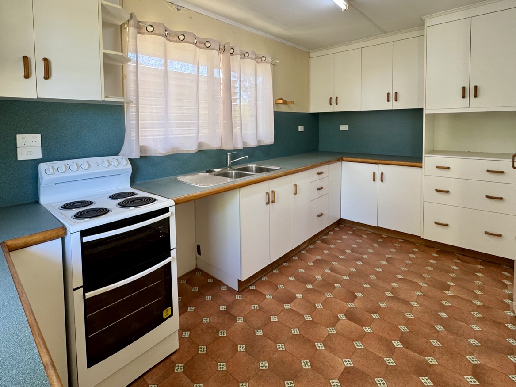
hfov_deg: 87.4
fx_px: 268
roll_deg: +0.7
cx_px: 229
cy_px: 139
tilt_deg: -2.2
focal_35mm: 18
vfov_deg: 70.1
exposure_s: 1/50
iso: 200
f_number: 2.2
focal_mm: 2.22
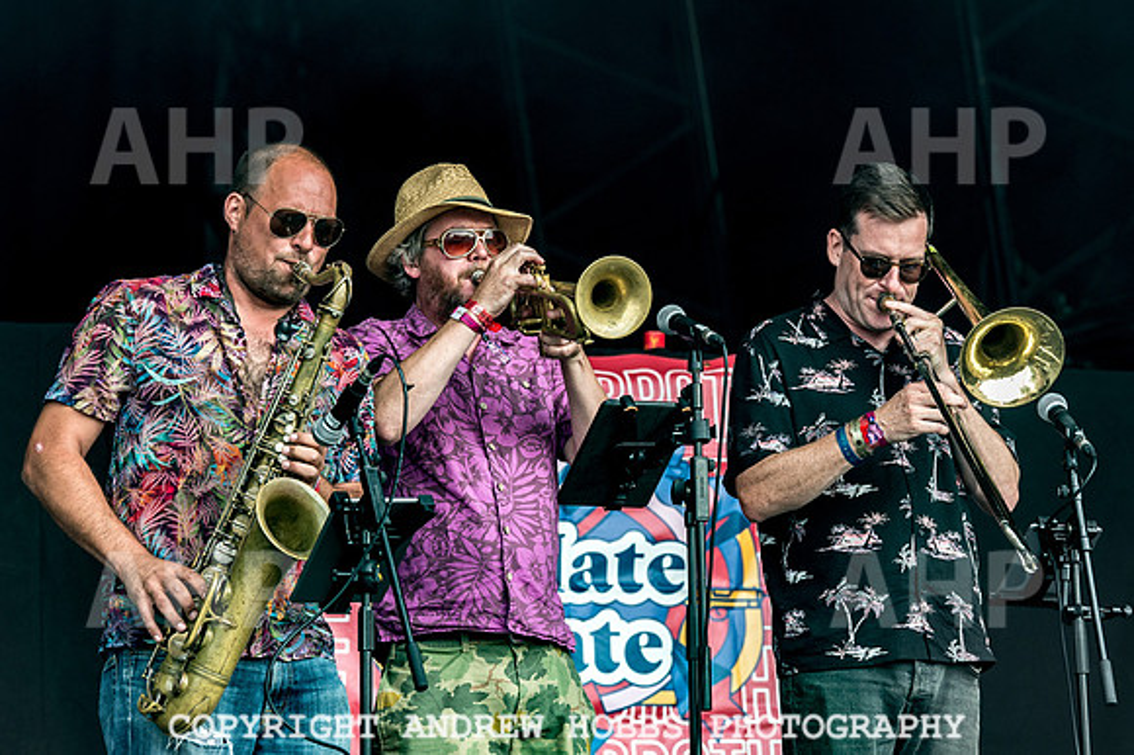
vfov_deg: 8.0
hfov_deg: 12.0
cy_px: 339
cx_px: 625
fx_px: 5414
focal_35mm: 172
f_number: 5.6
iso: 1600
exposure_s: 1/640
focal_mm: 150
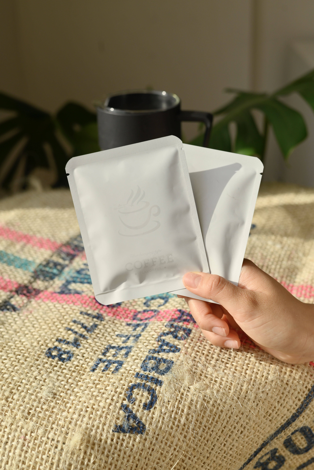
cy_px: 235
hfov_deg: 27.0
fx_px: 654
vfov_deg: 39.6
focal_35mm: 50
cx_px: 157
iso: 200
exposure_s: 1/1250
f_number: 5
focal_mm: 50
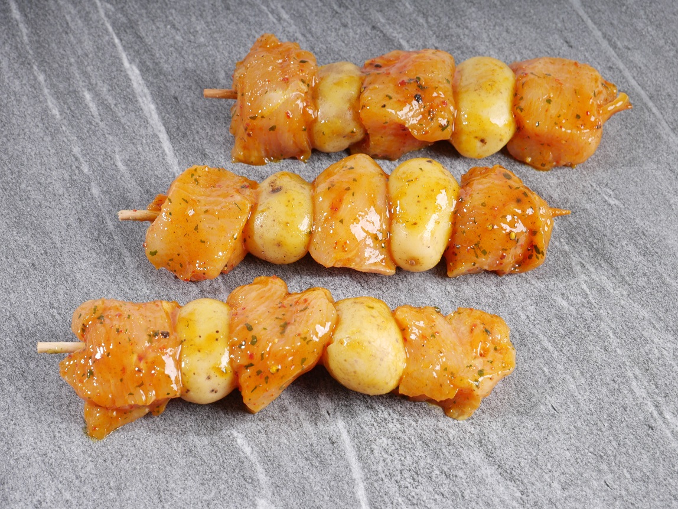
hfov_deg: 20.0
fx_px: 1920
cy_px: 254
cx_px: 339
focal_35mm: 98
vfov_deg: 15.1
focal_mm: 49
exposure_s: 1/160
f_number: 8
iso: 200
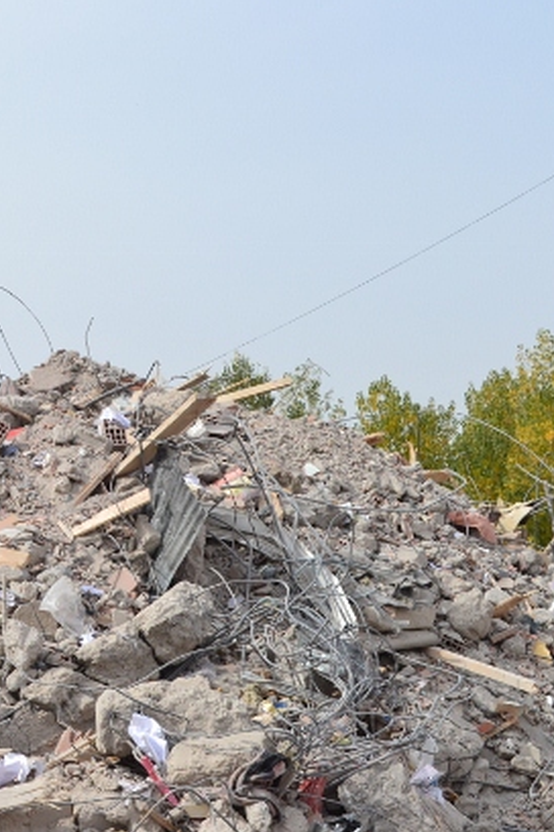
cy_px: 410
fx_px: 2173
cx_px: -75
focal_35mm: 94
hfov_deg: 14.2
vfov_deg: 21.7
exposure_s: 1/400
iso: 400
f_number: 11
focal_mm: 40
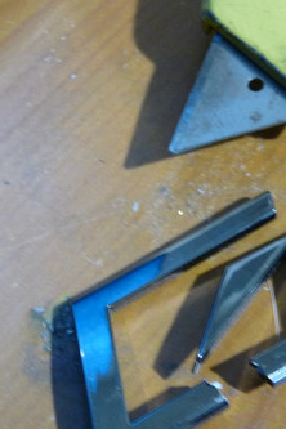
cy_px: 210
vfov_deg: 22.1
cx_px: 97
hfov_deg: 14.8
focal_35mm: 92
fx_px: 1096
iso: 400
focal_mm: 8.2
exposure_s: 1/3.2
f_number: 3.2
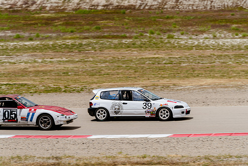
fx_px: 1811
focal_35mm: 263
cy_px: 83
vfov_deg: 5.2
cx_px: 127
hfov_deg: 7.8
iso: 64
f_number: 5.6
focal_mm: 250
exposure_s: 1/640
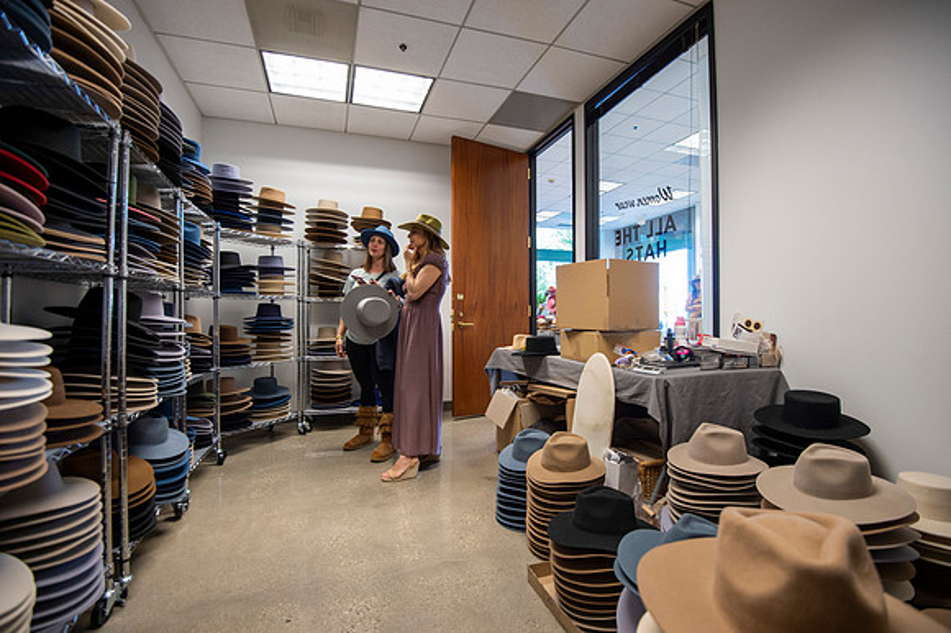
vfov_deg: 73.7
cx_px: 476
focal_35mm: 16
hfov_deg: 96.8
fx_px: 422
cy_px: 316
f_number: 4
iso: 1250
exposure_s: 1/100
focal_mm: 16
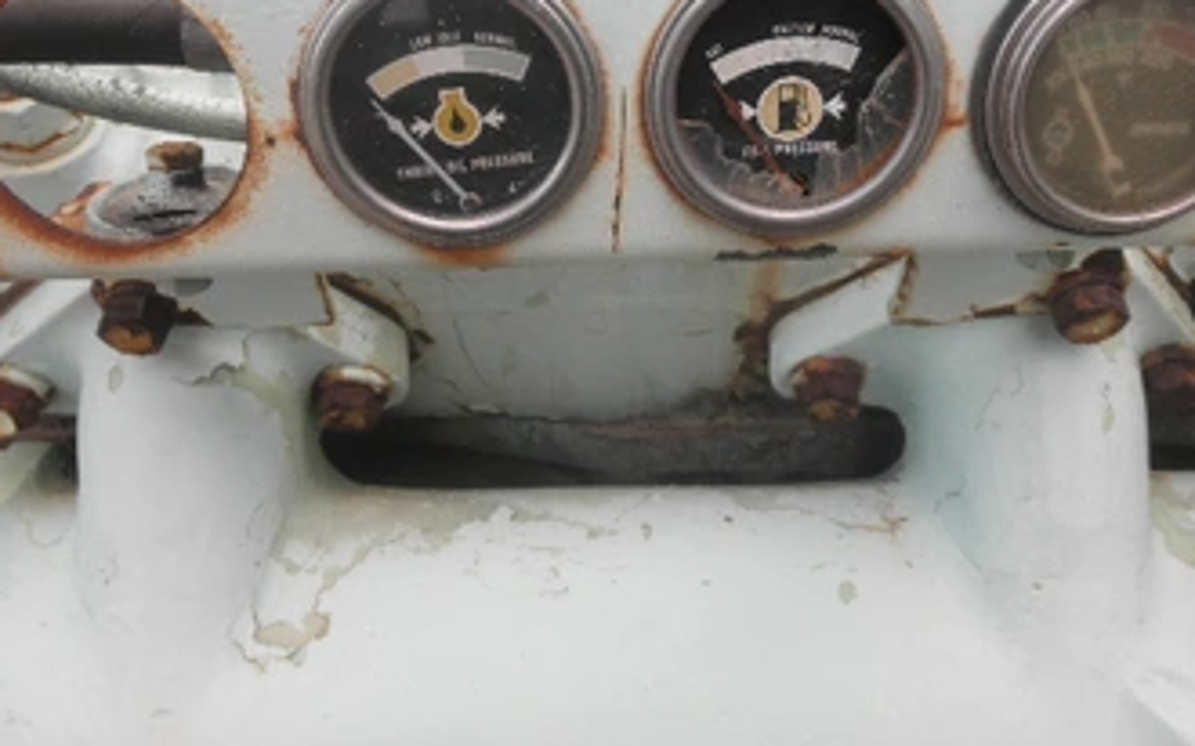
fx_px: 1172
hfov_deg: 54.0
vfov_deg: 34.8
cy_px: 221
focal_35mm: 36
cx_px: 598
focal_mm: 5
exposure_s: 1/250
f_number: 3
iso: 64
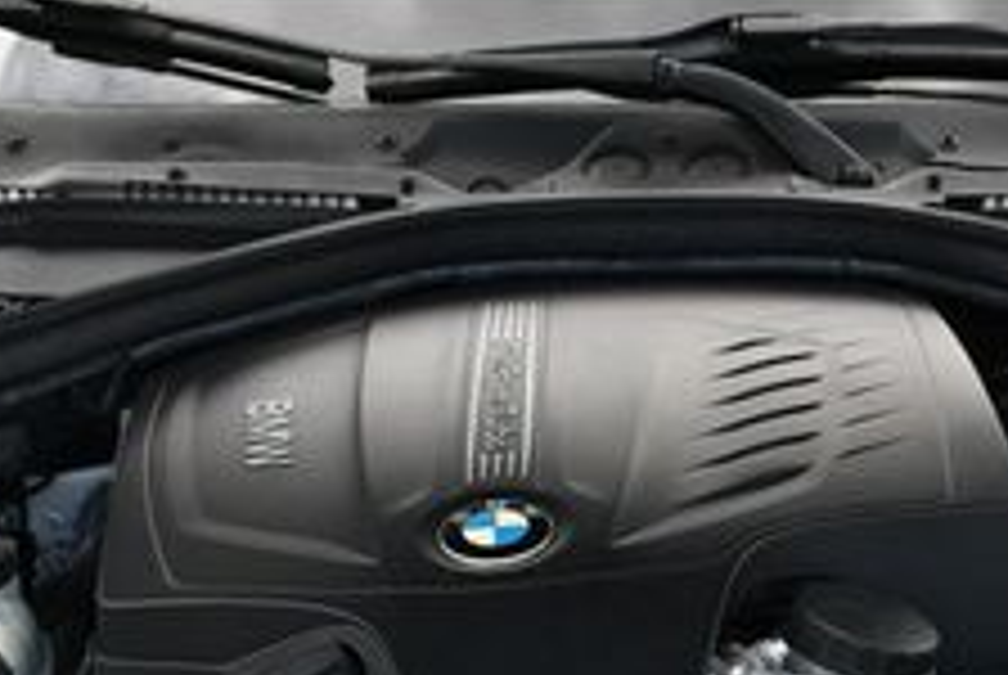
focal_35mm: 103
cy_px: 868
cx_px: 648
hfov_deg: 19.8
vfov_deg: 12.9
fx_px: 2888
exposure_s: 1/250
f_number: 5.6
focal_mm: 18
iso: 200
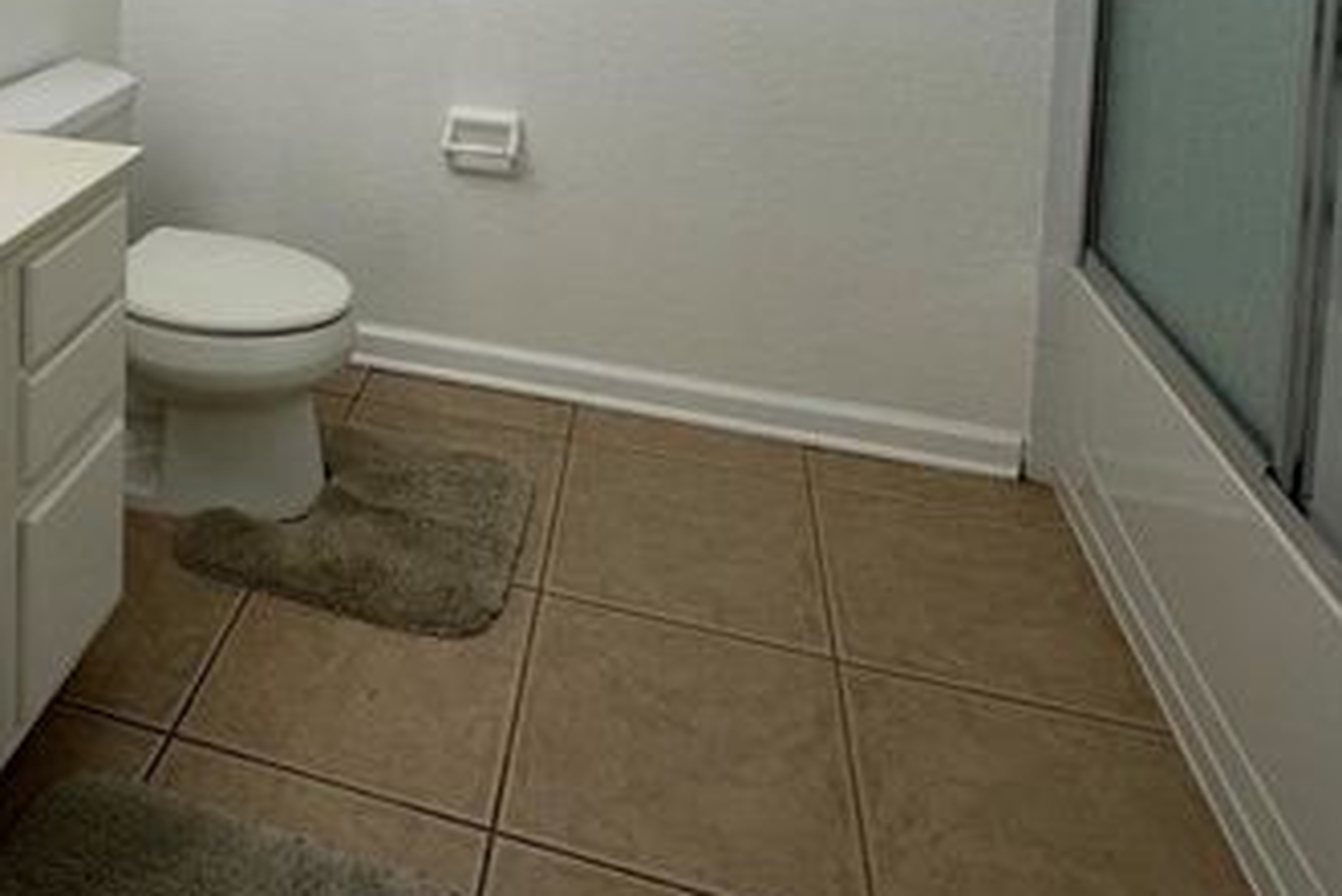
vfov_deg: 34.7
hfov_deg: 57.4
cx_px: 343
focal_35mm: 31
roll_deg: -1.1
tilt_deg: -4.1
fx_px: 1156
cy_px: -154
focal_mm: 2.22
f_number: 2.2
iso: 100
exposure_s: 1/120
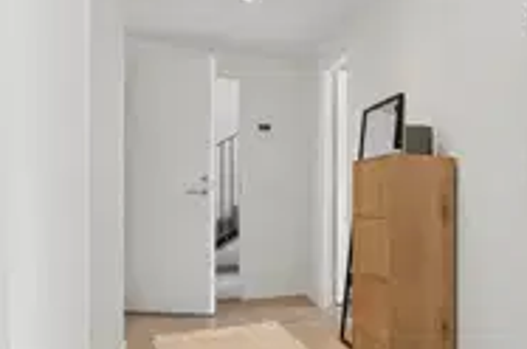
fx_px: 543
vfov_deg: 35.6
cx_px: 561
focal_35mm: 37
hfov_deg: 42.4
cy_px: 205
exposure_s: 1/20
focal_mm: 11
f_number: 8
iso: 320
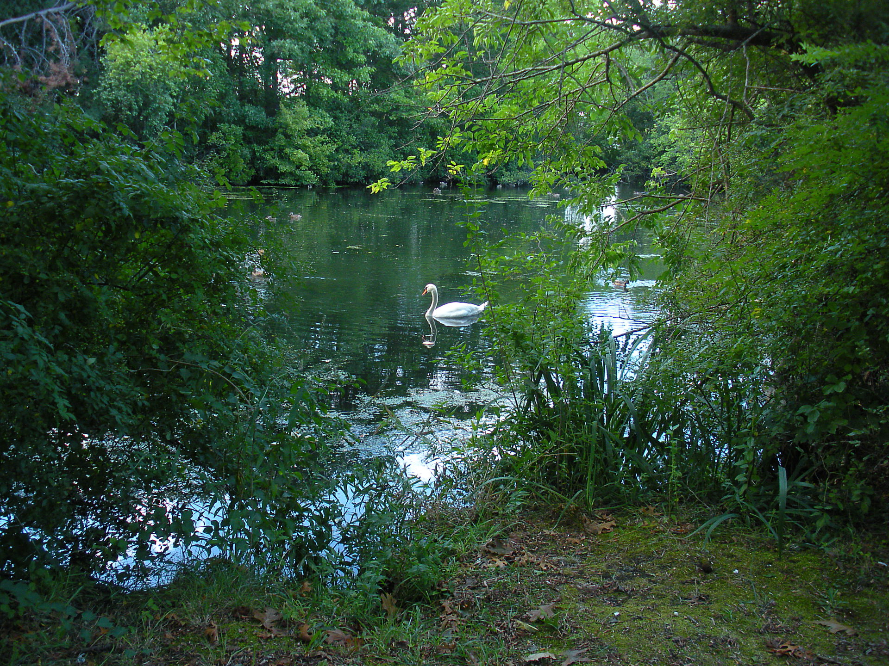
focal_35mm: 36
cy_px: 333
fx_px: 925
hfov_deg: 51.4
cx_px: 444
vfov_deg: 39.7
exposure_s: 1/60
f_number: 3.5
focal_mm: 6.3
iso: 166
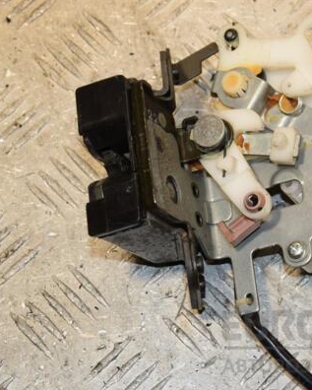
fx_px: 1281
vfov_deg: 17.3
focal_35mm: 111
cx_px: 204
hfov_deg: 13.9
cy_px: 194
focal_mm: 52
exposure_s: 1/200
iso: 800
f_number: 9
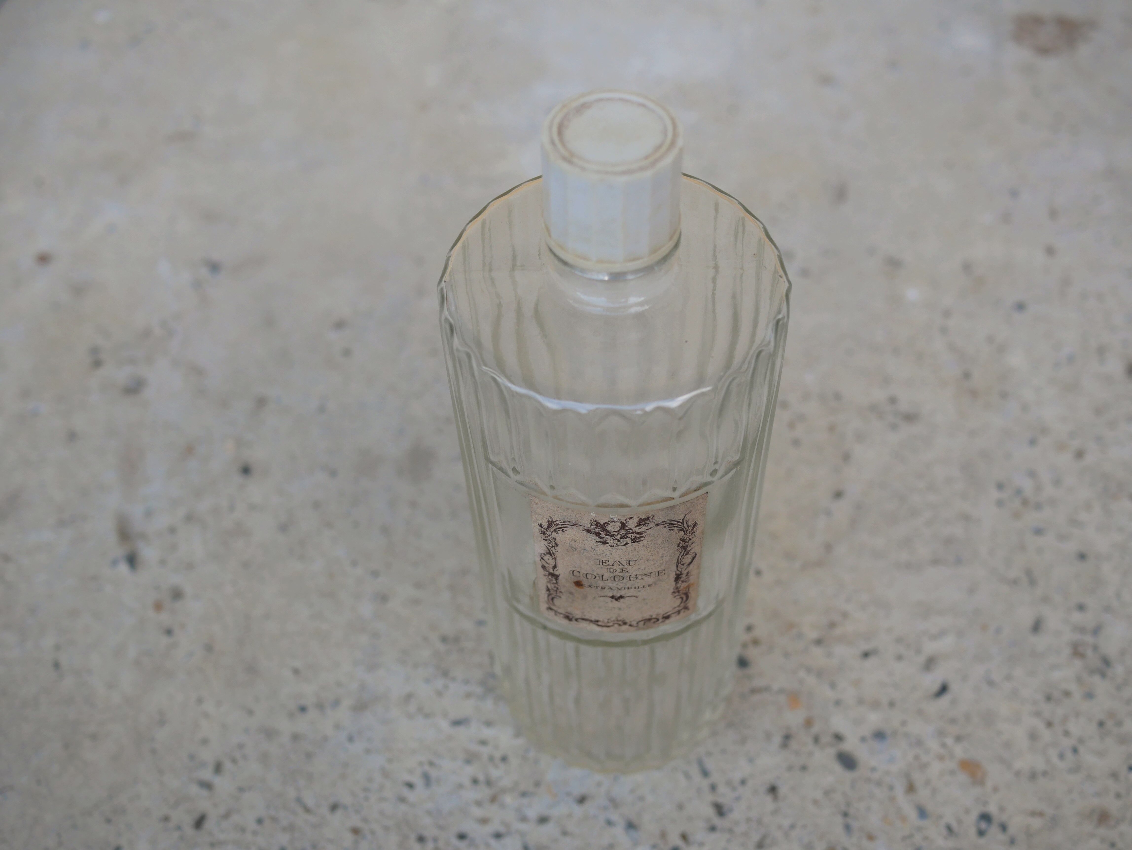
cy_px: 425
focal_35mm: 40
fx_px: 1309
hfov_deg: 46.8
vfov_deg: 36.0
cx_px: 566
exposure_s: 1/320
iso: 200
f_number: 2.8
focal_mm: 20
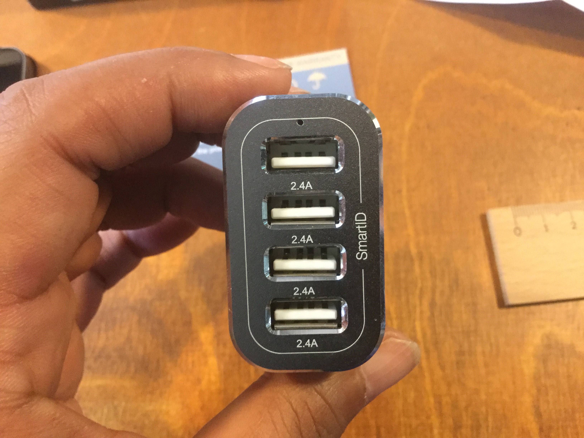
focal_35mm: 31
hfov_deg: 58.4
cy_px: 219
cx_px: 292
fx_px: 523
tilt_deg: -73.1
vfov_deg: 45.4
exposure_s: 1/17
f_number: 2.4
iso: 250
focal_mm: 3.3
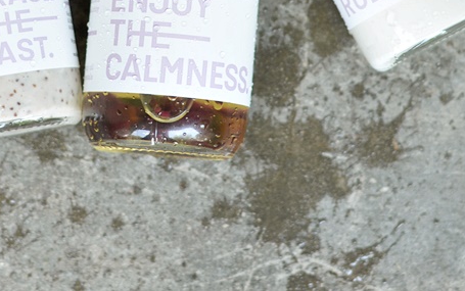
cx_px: 180
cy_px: -114
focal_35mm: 201
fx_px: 2549
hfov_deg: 10.4
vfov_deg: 6.5
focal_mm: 50
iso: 100
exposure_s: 1/100
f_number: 2.8
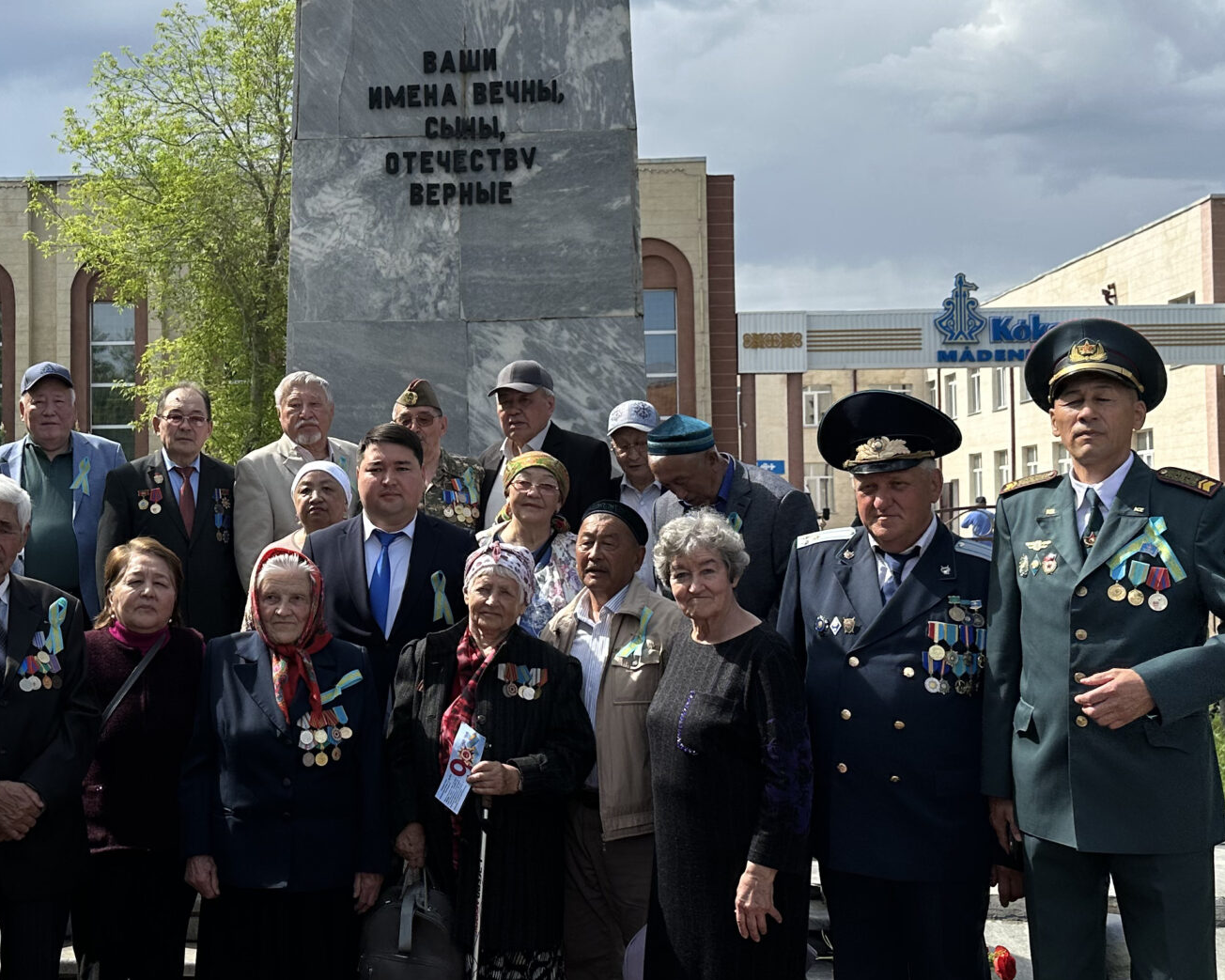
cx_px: 373
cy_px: 451
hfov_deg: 39.7
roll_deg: +0.7
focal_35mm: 46
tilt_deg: +2.1
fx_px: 1668
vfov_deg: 32.7
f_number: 1.78
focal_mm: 6.86
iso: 80
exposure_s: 1/5848
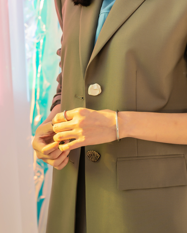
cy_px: 38
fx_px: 1002
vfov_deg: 13.2
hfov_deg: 10.6
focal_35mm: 145
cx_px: 125
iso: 200
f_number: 4.5
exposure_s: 1/200
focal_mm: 85
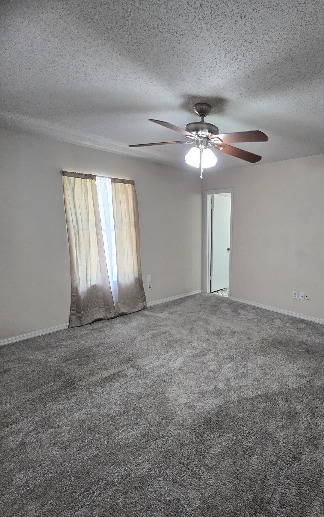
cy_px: 280
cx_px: 220
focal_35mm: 16
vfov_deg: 97.6
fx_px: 226
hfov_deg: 69.0
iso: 160
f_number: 2.2
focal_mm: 2.2
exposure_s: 1/60
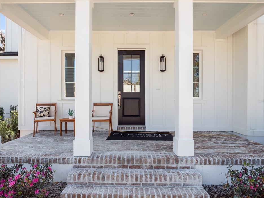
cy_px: 101
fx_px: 183
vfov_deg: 56.8
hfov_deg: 71.6
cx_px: 131
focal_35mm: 24
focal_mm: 11
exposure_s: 1/500
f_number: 5
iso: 200
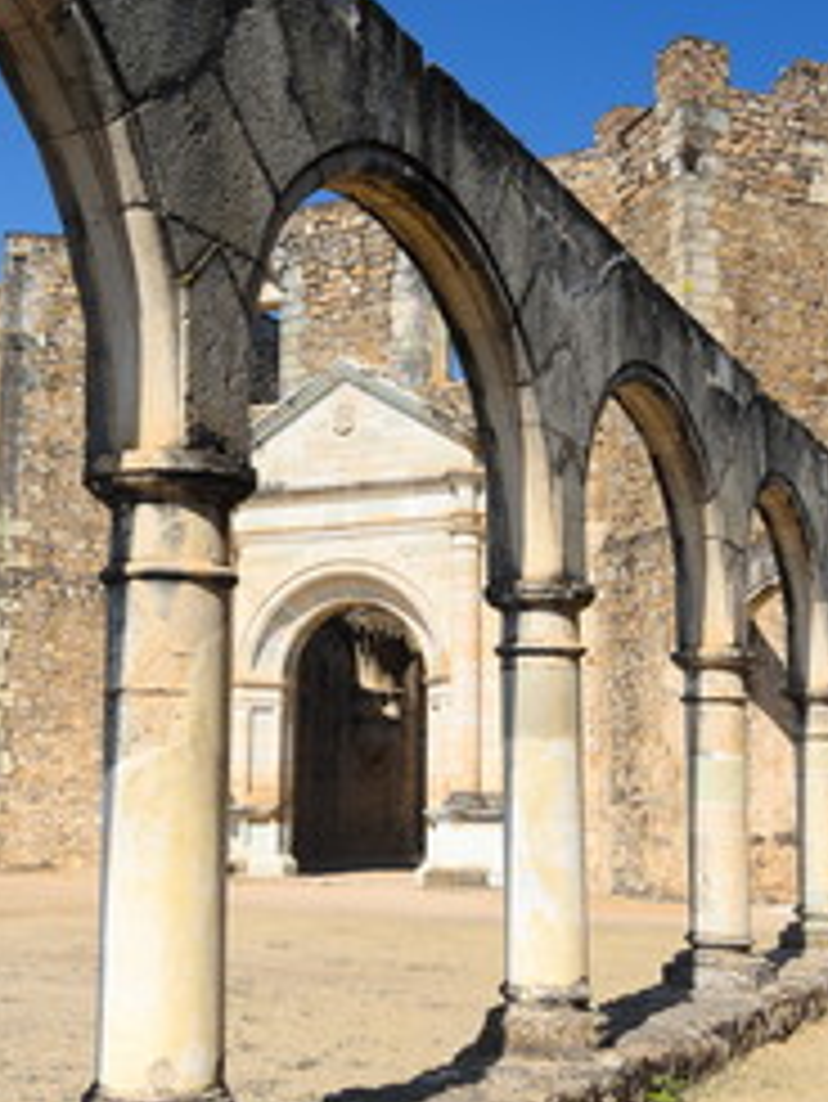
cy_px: 569
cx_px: 297
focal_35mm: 47
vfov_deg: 40.4
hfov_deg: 30.7
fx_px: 1498
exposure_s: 1/800
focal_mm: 16
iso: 100
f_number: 5.6
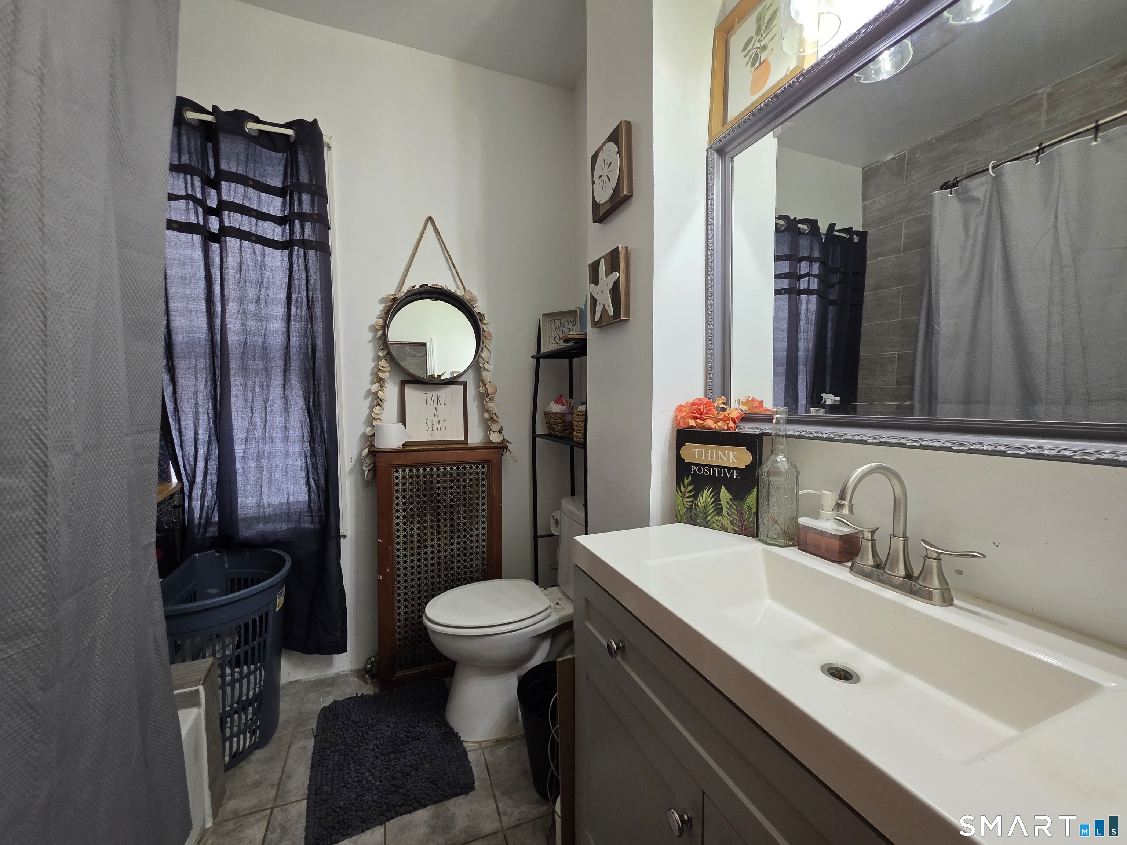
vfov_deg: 89.9
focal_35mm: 13
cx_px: 564
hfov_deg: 106.2
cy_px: 422
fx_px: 423
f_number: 1.9
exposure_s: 1/120
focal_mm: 2.2
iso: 200
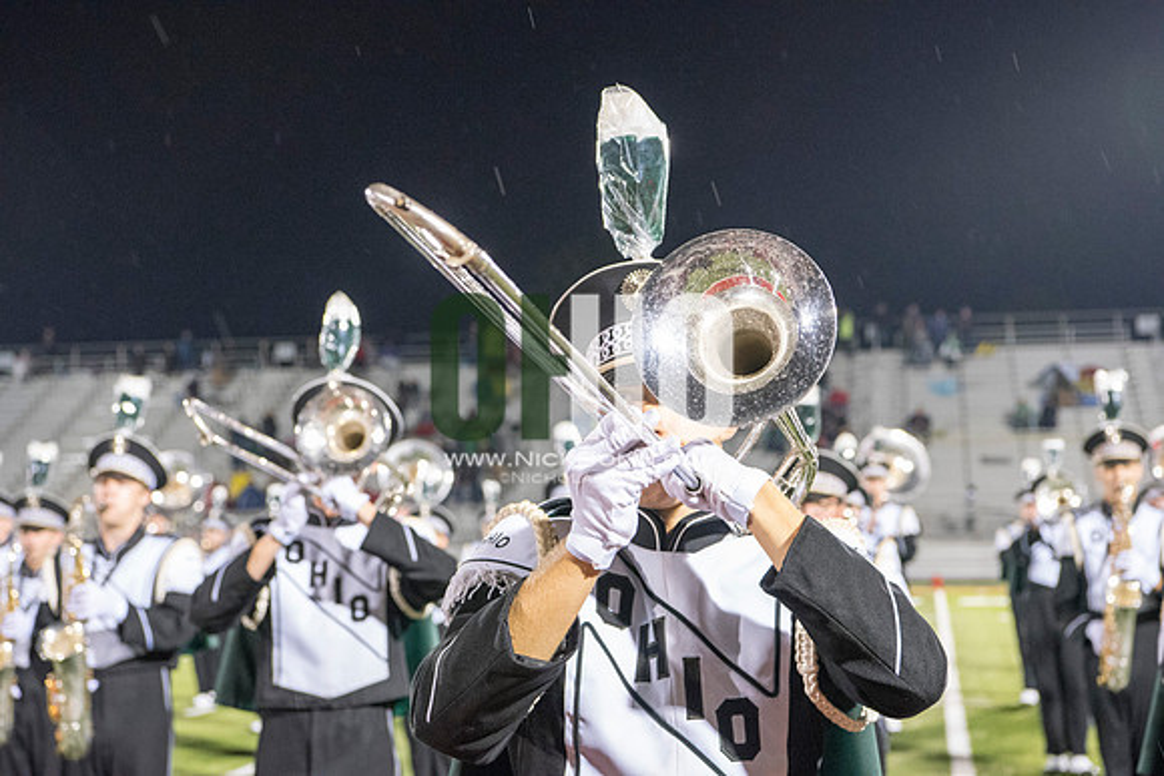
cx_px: 582
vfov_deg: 19.5
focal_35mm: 70
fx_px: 2264
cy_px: 388
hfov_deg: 28.8
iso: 5000
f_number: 5.6
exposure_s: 1/125
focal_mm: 70
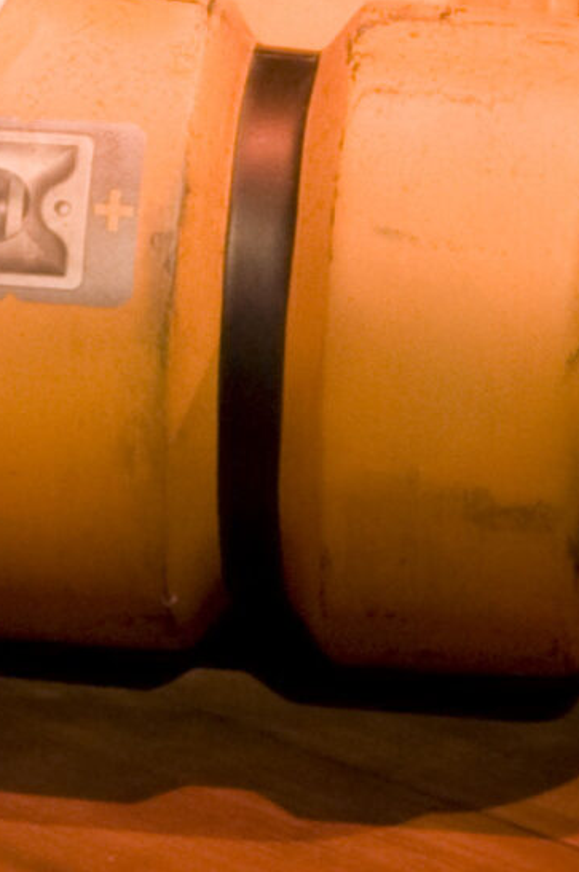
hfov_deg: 5.1
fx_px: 6461
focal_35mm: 267
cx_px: -479
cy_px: -467
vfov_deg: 7.6
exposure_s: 1/2.5
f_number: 6.3
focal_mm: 38
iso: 400
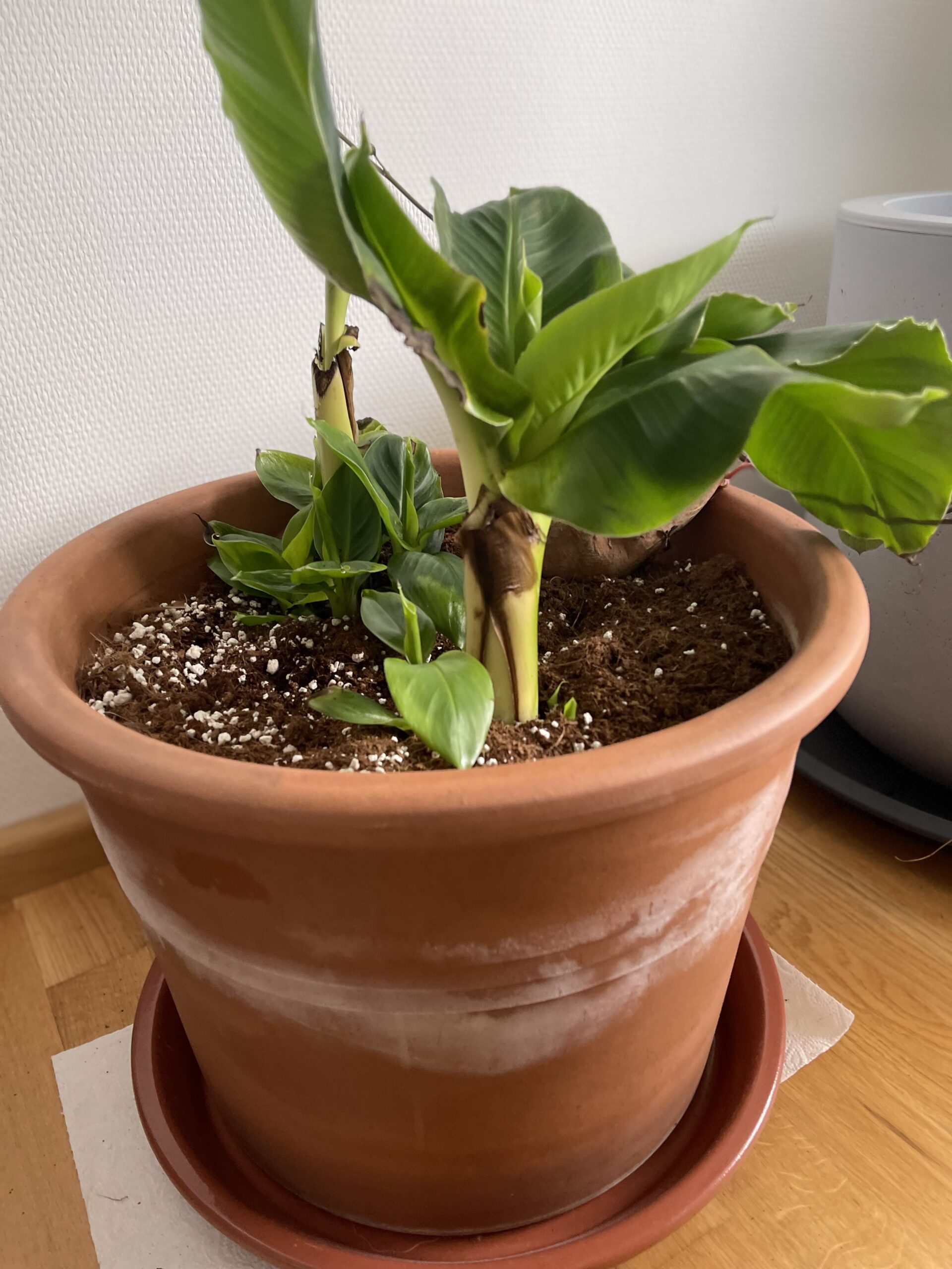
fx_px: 953
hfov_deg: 53.1
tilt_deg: -27.0
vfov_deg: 67.3
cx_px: 476
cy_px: 634
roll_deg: +2.9
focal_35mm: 26
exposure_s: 1/60
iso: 200
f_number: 1.6
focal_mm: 5.1
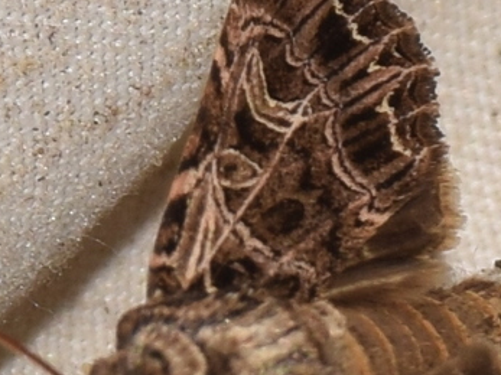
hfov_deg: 3.6
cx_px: 438
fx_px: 8073
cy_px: 335
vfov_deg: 2.7
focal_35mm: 558
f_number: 13
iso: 100
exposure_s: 1/160
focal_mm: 140
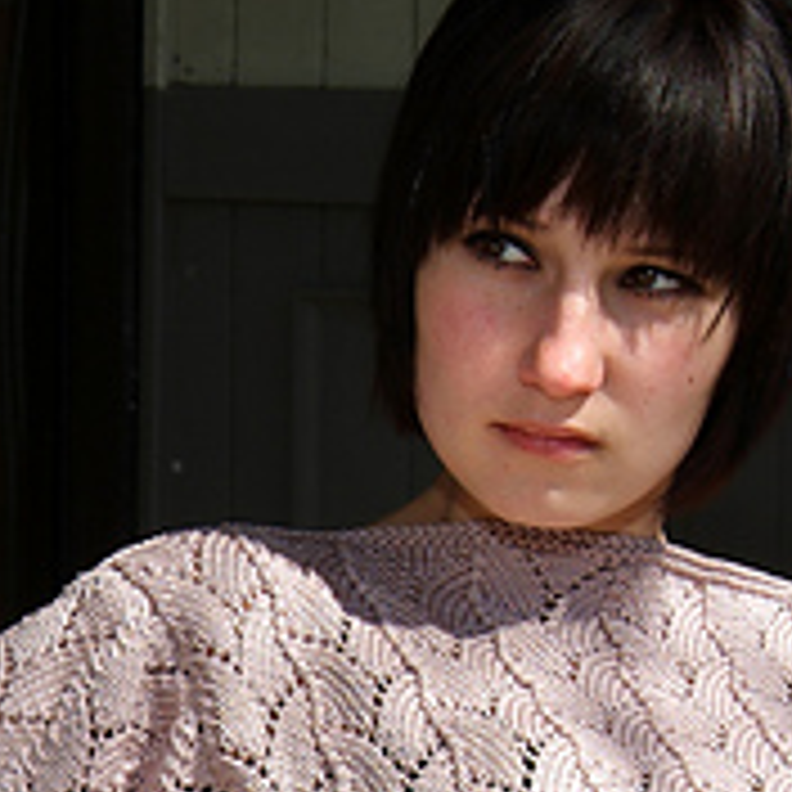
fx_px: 5436
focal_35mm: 210
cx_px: 423
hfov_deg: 8.3
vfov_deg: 8.2
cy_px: 954
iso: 100
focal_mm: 45
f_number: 9.5
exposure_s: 1/125
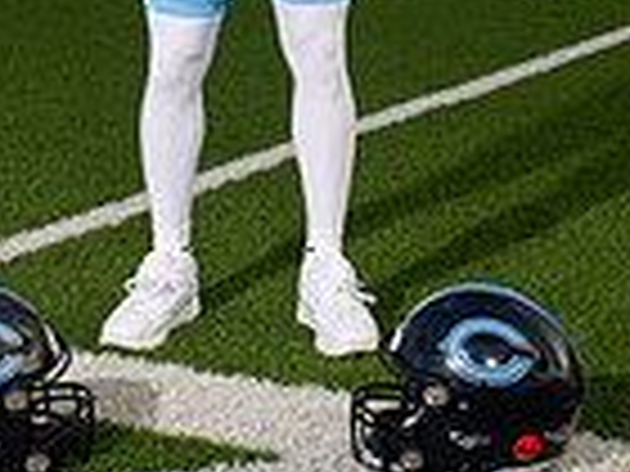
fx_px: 2020
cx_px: 302
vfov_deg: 11.7
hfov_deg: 17.7
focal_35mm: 111
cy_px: -526
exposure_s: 1/320
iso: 160
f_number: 7.1
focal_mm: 36
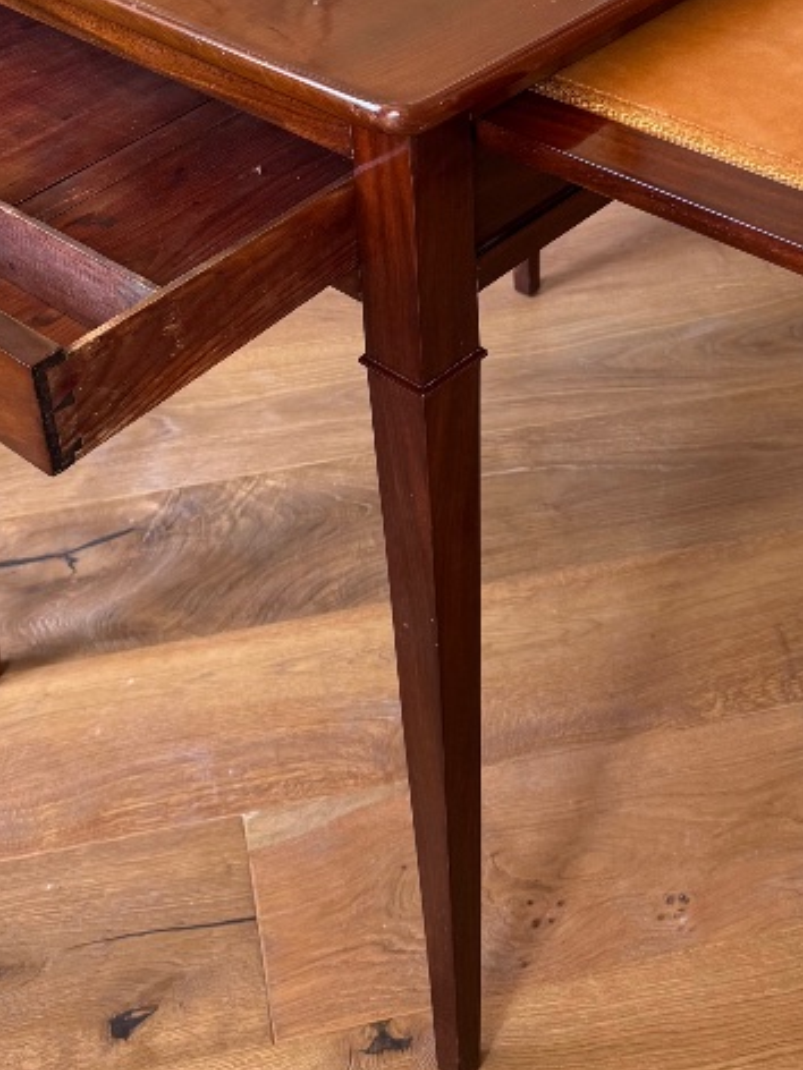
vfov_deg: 29.3
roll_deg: +3.0
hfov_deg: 24.0
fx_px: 1887
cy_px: -36
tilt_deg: -23.6
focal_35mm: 61
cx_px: 449
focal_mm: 6.76
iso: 200
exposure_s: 1/117
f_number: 1.78
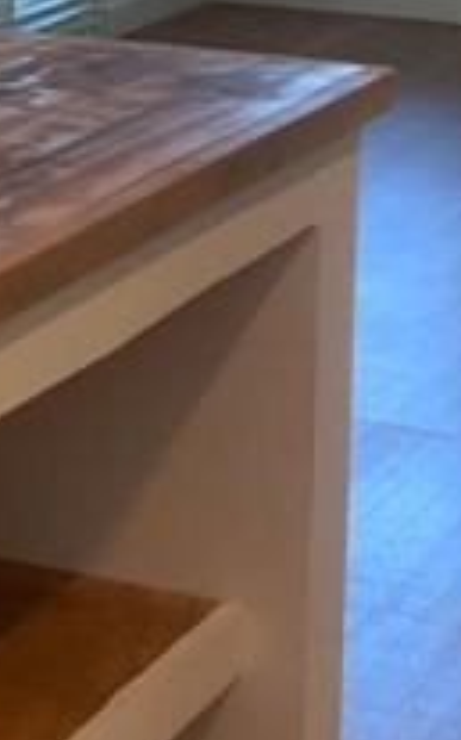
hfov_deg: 8.2
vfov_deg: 13.5
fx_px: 3062
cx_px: -457
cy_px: -32
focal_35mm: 152
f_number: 1.8
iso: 100
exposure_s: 1/60
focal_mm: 3
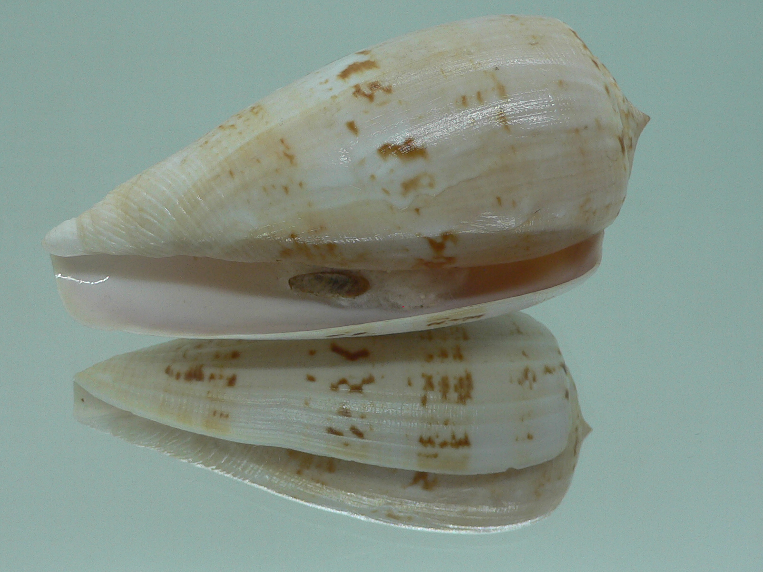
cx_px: 350
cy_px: 236
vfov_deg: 32.8
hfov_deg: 42.9
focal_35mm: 44
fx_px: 970
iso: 80
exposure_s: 1/60
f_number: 2.8
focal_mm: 4.6
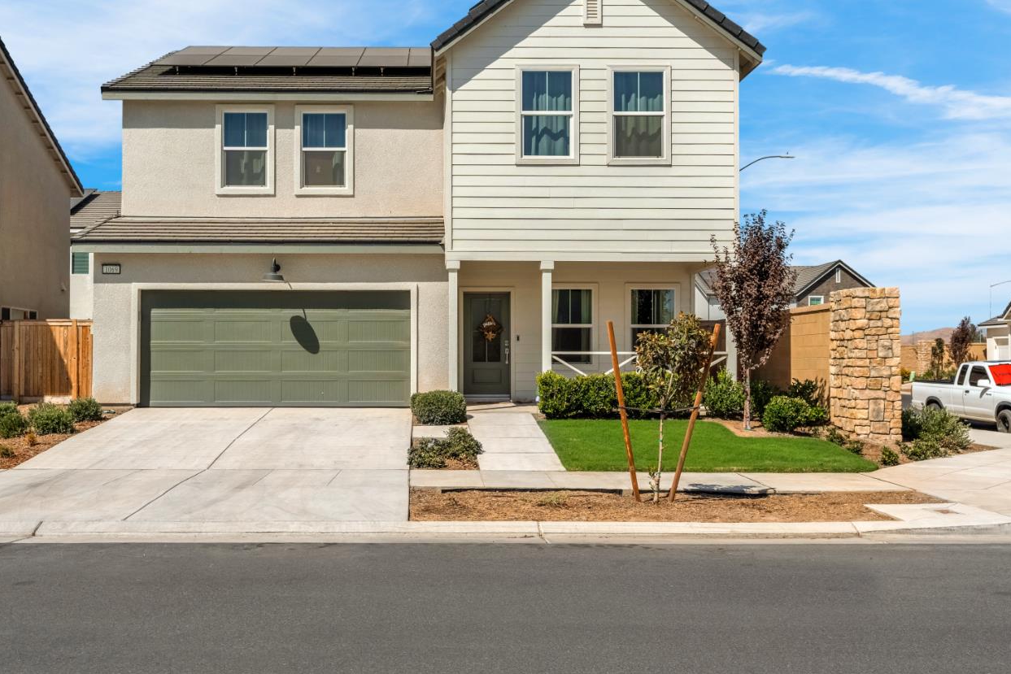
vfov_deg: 37.8
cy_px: 315
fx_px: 983
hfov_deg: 54.3
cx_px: 439
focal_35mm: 35
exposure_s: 1/4000
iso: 640
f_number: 7.1
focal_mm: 29
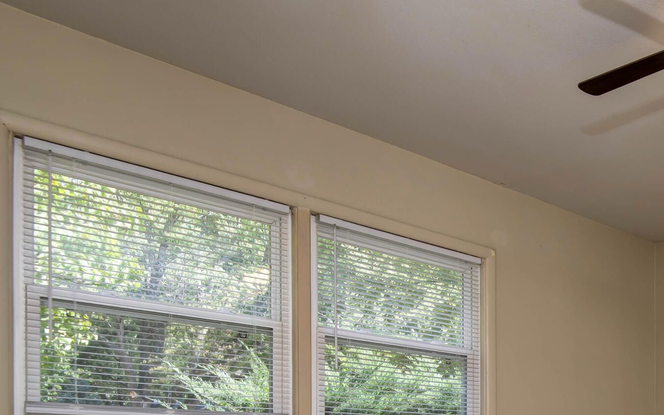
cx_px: 656
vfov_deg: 30.7
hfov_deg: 45.9
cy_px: 481
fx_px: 652
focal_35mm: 36
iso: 280
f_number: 6.7
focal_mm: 16
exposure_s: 1/125
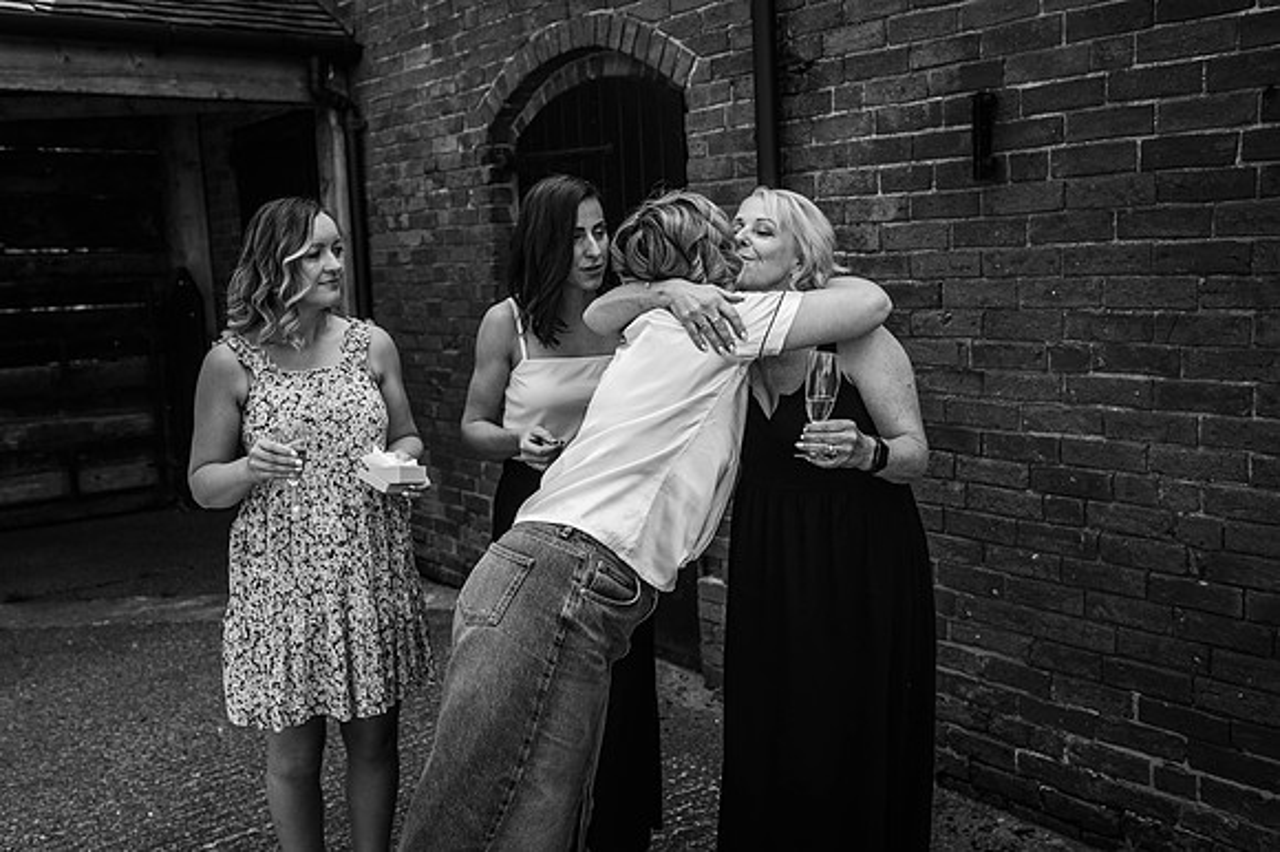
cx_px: 640
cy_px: 426
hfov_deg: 54.5
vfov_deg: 37.8
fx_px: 1244
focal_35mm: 35
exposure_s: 1/640
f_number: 3.5
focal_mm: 35
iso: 100
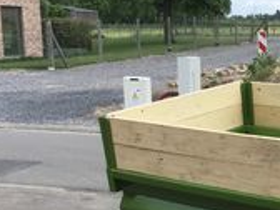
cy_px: 262
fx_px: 744
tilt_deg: -17.6
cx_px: 273
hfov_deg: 20.7
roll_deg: +0.0
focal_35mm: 92
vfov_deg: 15.4
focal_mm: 3.3
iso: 25
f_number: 2.4
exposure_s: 1/409
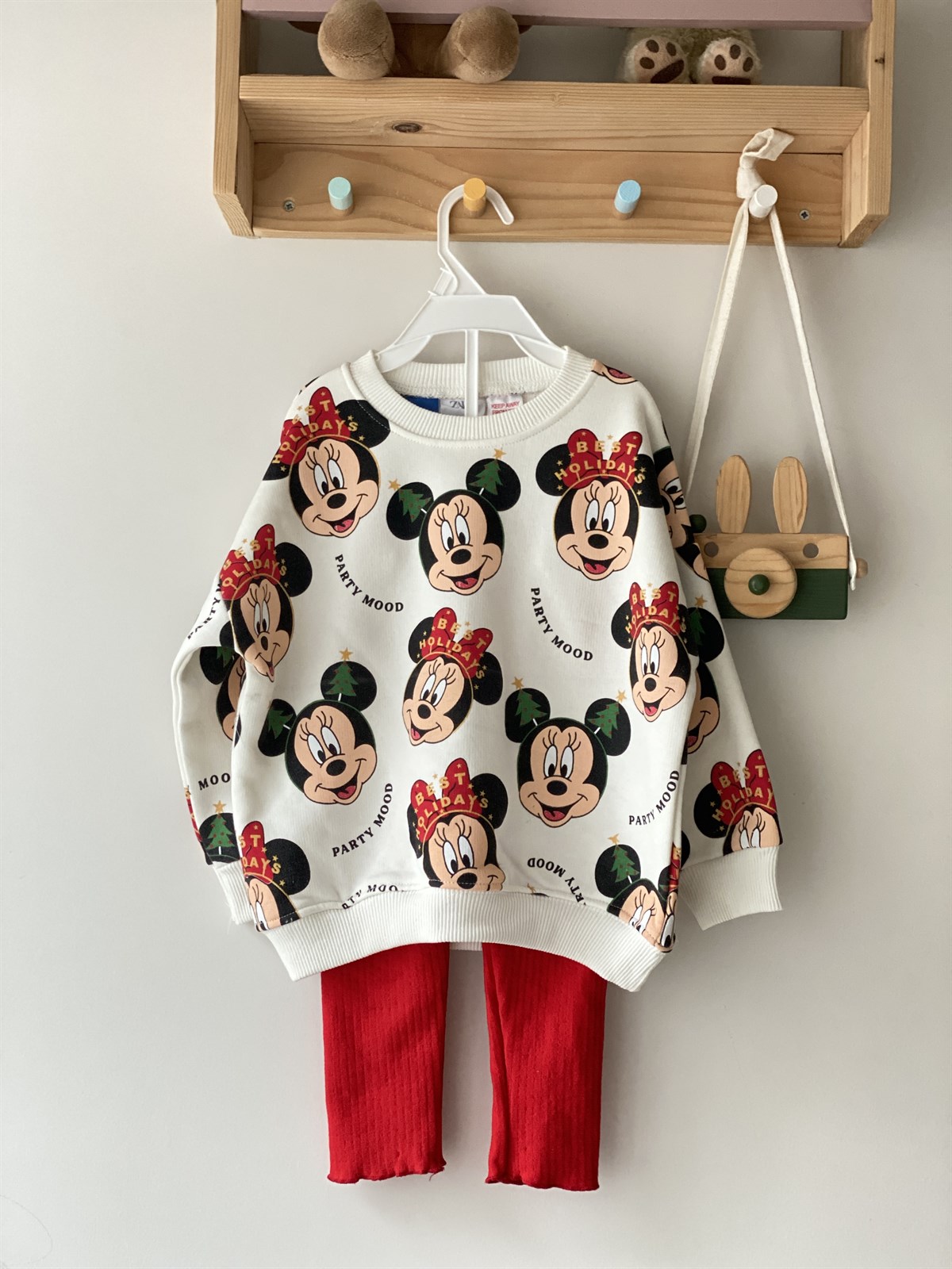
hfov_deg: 28.0
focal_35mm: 52
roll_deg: -1.4
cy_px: 634
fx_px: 1907
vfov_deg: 36.8
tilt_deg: +4.6
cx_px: 476
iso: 250
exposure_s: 1/87
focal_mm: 6
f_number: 2
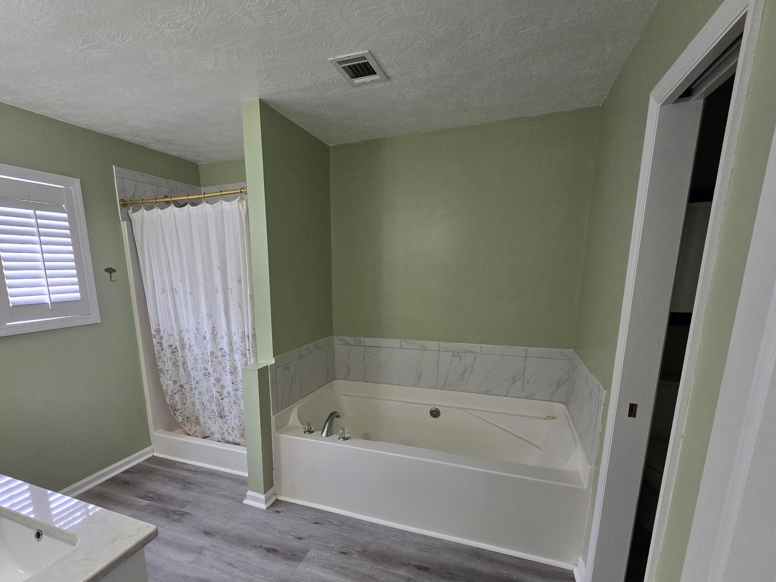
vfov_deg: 77.2
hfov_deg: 94.0
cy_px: 351
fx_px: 359
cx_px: 337
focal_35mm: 16
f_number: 2.2
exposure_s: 1/60
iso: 200
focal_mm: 2.2
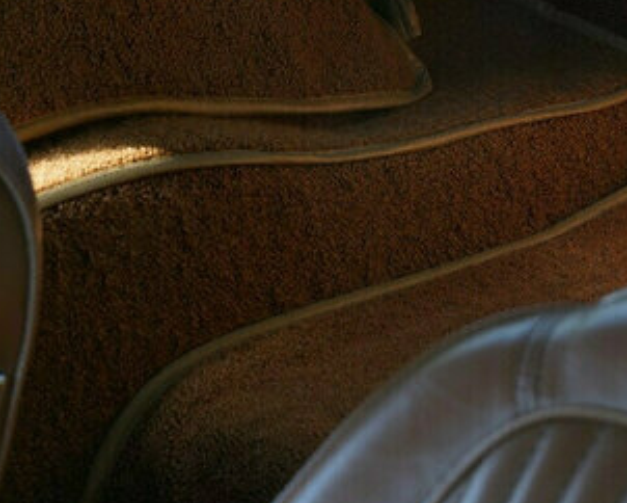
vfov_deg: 9.1
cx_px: 664
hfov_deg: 11.5
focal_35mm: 166
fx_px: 3087
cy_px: -247
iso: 250
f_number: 5.6
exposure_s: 1/60
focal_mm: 44.6
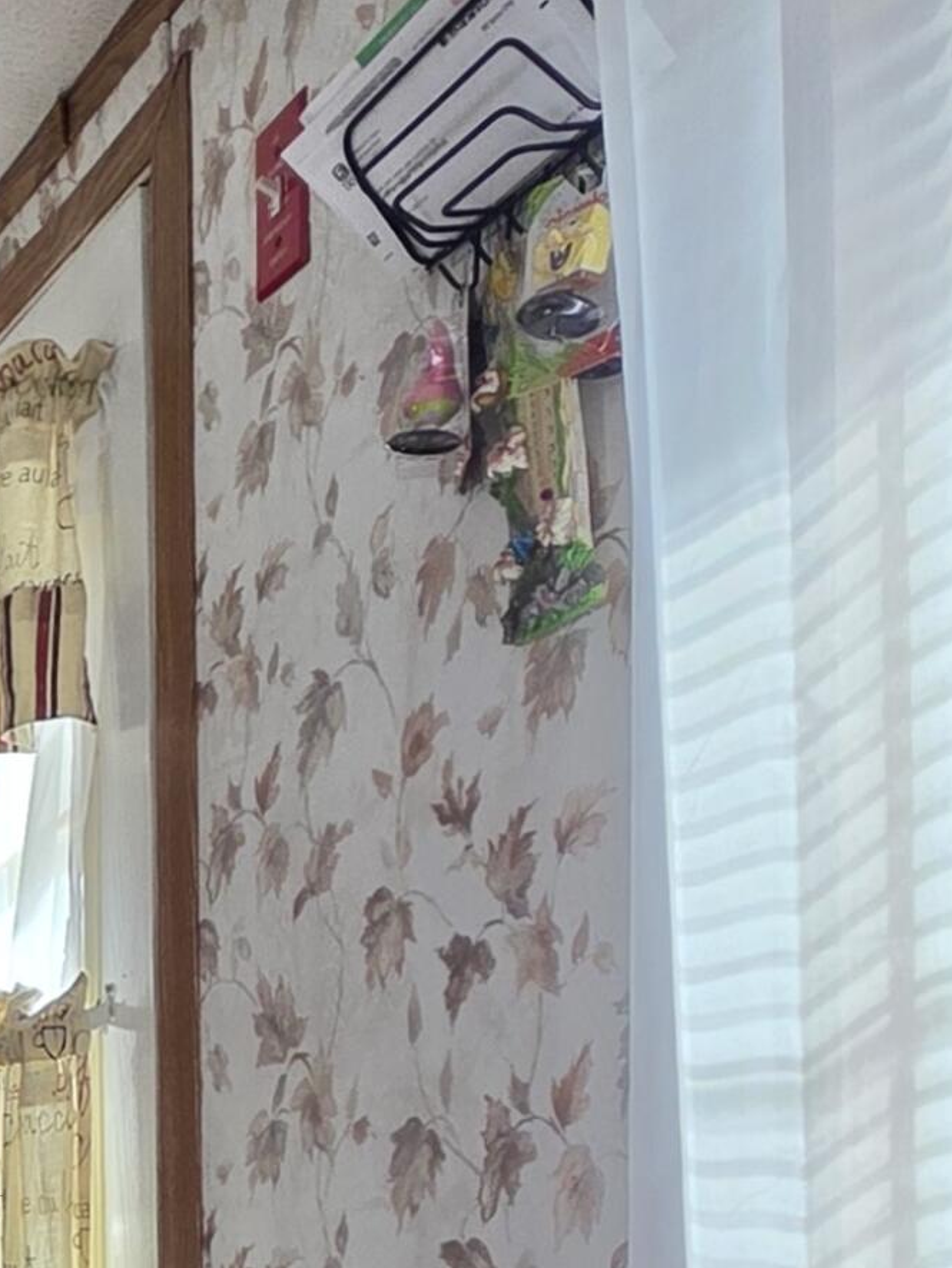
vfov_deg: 39.1
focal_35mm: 44
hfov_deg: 20.7
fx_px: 1613
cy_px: 1194
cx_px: -825
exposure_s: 1/120
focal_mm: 2.2
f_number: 1.9
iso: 125
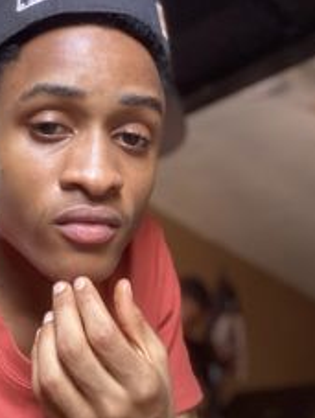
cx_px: 92
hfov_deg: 31.9
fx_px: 544
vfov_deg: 41.7
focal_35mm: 45
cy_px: 159
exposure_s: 1/30
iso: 500
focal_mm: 2.71
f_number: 2.2
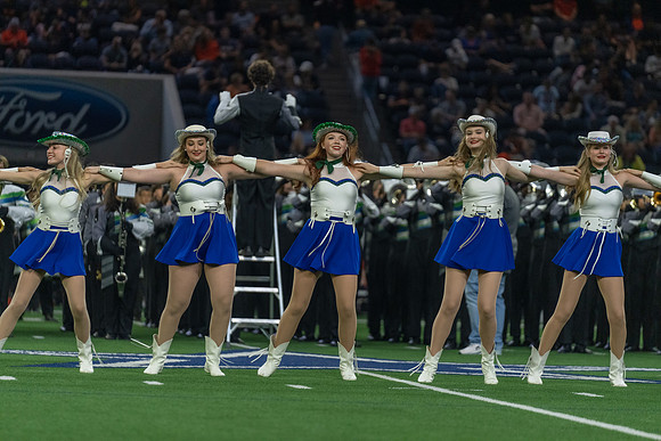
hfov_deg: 10.3
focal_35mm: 200
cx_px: 330
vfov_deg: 6.9
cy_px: 220
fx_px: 3673
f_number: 2.8
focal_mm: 200
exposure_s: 1/1000
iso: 3200
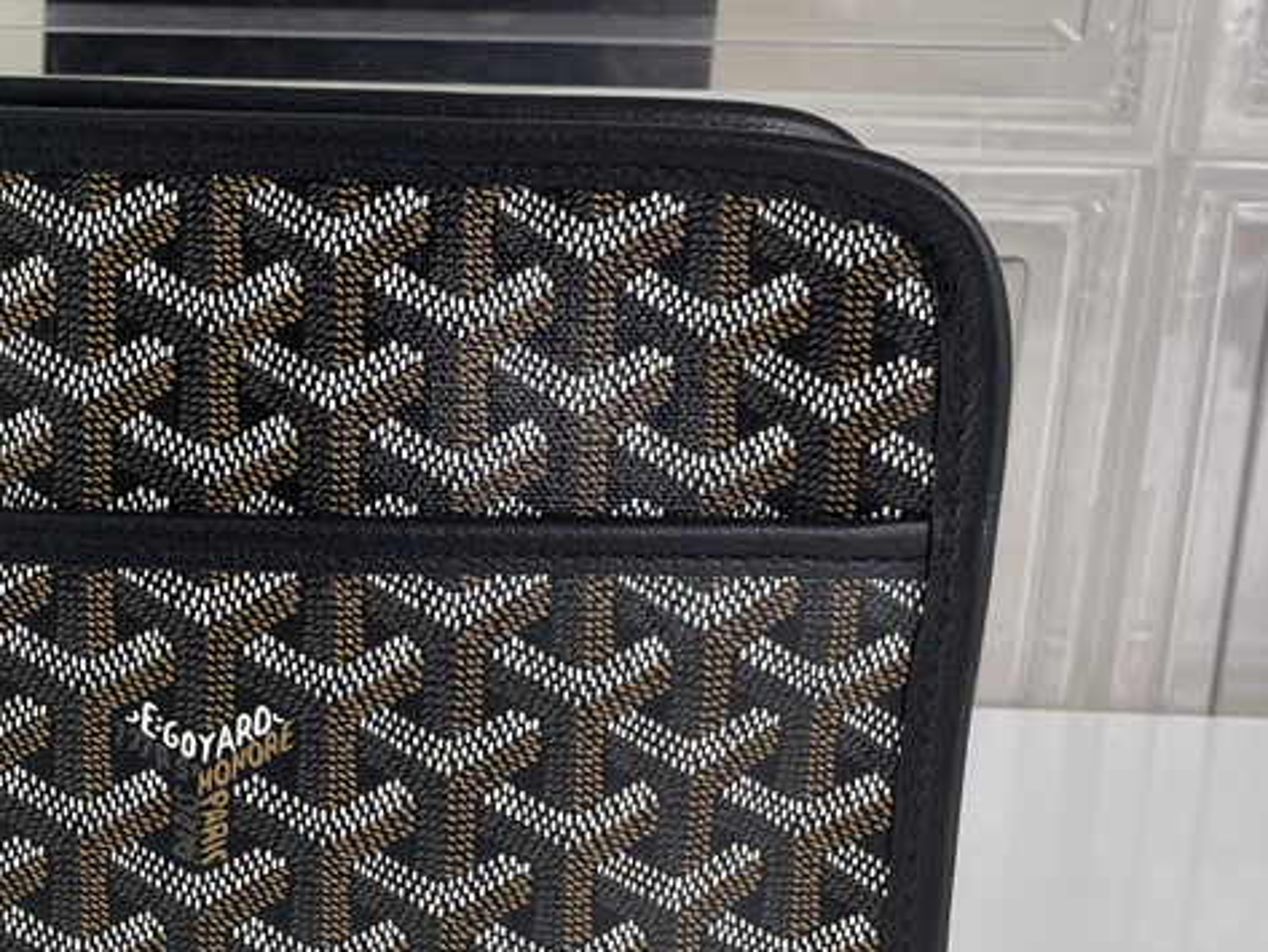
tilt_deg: -15.0
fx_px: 2418
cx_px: -27
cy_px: 453
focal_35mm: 66
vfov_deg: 22.3
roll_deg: -0.4
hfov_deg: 27.5
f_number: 1.6
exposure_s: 1/104
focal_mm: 4.2
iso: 32
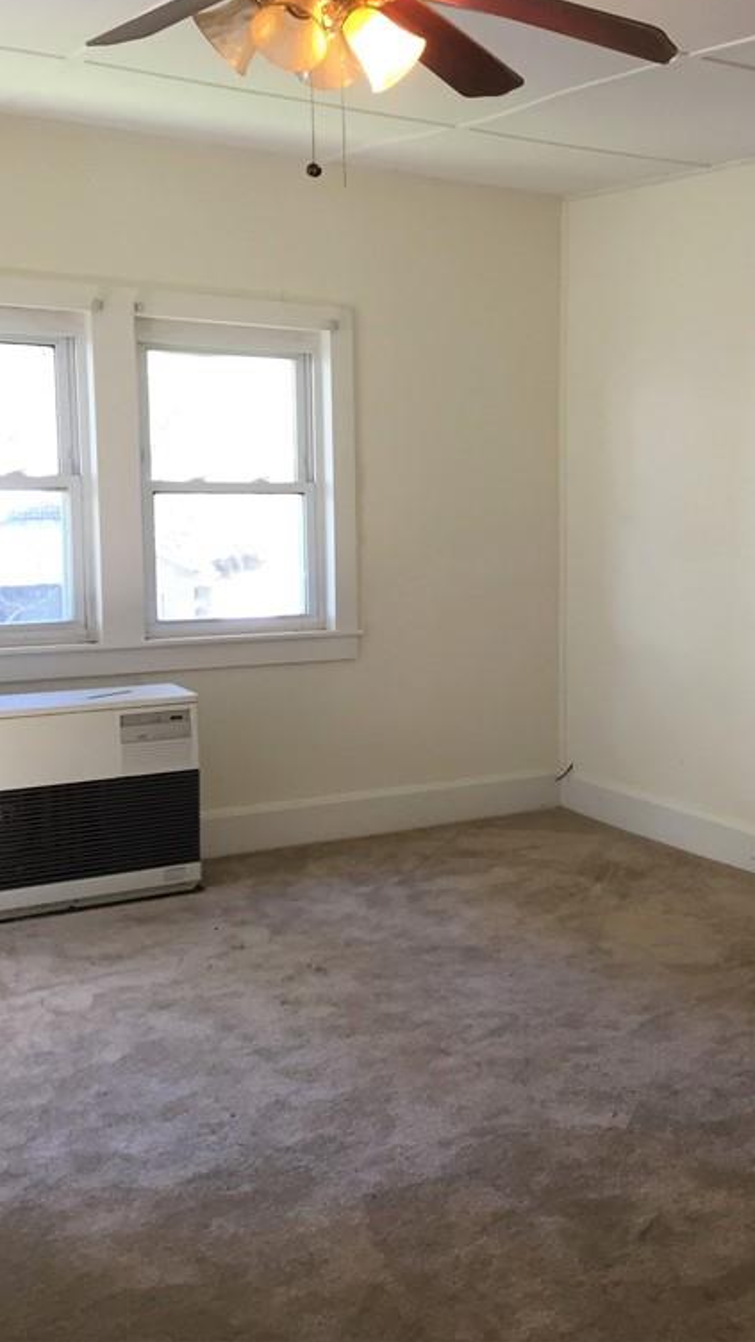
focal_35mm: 43
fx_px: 1530
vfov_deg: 47.4
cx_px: 769
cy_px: 659
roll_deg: -1.4
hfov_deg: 26.2
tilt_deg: -7.9
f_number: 2.2
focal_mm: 4.15
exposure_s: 1/30
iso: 80
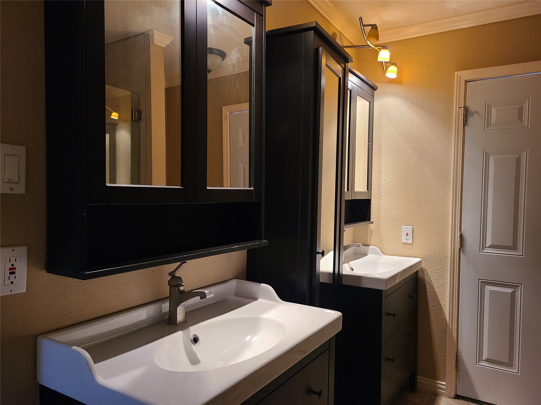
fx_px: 406
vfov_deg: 53.1
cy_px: 202
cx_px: 270
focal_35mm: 26
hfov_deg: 67.3
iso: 250
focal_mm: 5.4
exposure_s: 1/40
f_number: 1.8
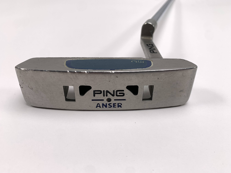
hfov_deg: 67.3
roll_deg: -1.7
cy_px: 86
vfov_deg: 53.1
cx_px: 116
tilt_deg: -33.6
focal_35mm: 26
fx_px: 174
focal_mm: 4.25
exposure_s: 1/161
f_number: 1.8
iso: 25
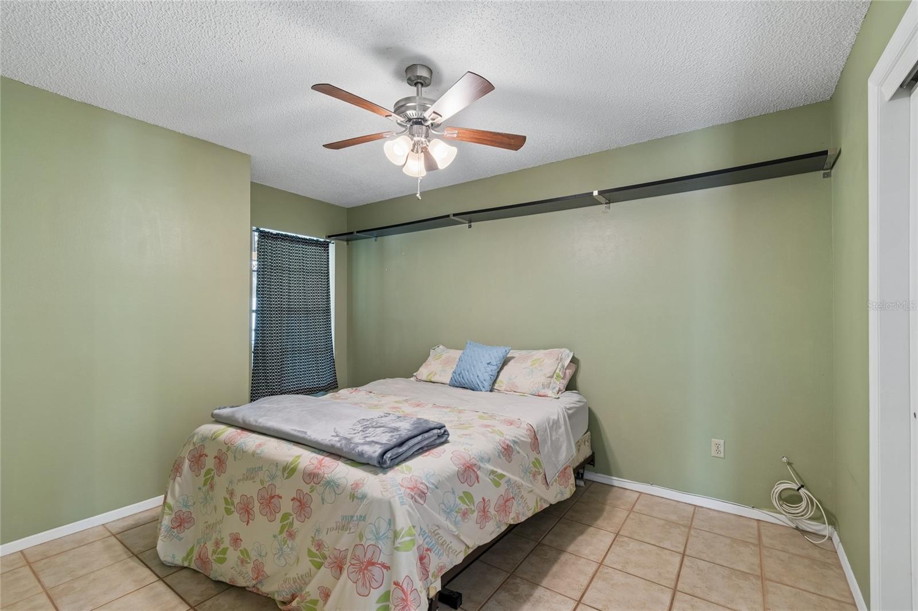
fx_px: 382
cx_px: 459
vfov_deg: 77.3
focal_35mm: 15
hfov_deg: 100.4
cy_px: 306
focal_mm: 10
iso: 100
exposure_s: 1/3.33
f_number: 7.1
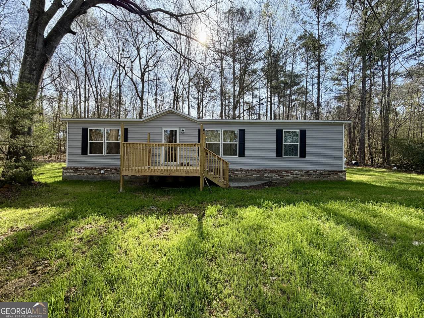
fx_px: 171
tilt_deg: +0.6
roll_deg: -0.7
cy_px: 159
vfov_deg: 85.7
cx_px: 212
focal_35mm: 14
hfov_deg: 102.1
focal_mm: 2.22
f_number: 2.2
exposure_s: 1/502
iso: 40
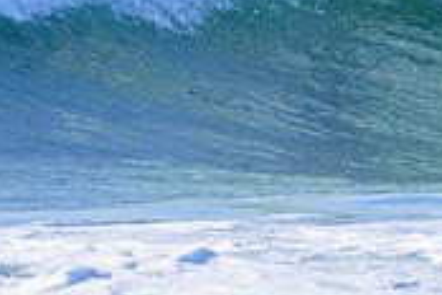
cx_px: 401
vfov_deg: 0.5
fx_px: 32705
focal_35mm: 2664
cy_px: -88
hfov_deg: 0.8
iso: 2200
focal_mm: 800
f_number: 11
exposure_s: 1/2000
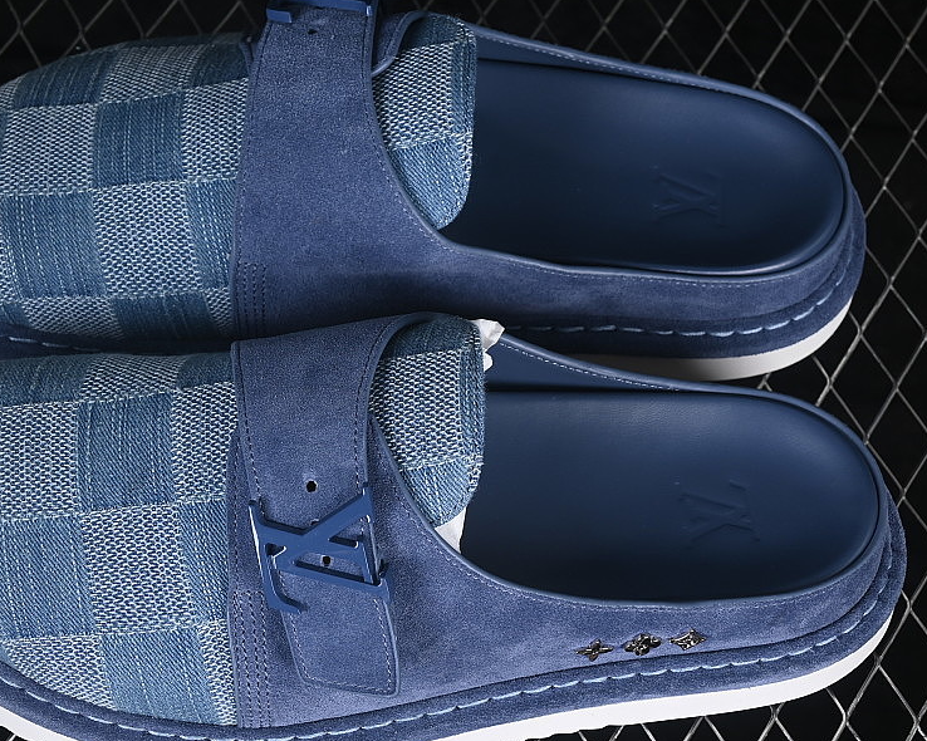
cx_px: 373
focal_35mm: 103
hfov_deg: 18.6
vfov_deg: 14.9
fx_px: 2825
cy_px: 394
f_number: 7.1
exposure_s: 1/80
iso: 160
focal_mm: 50
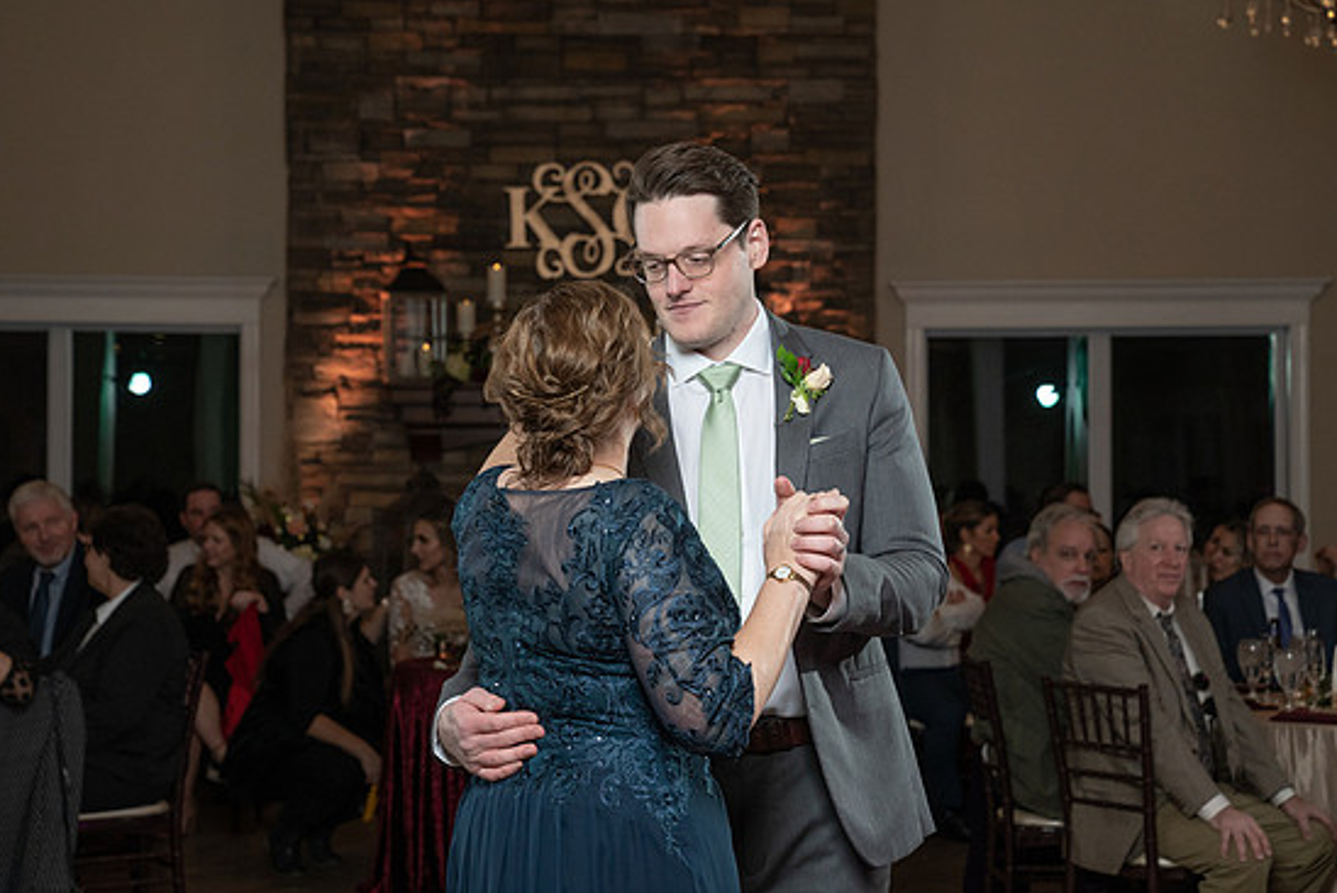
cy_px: 450
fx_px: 2824
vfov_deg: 18.0
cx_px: 678
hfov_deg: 26.6
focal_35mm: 76
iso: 2000
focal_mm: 70
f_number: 5.6
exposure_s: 1/200
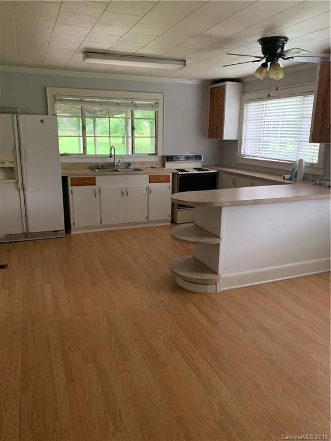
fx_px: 331
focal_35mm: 26
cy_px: 220
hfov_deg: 53.1
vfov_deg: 67.3
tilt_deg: -12.7
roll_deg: -0.7
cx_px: 166
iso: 400
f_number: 1.8
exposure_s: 1/38
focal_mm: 4.25
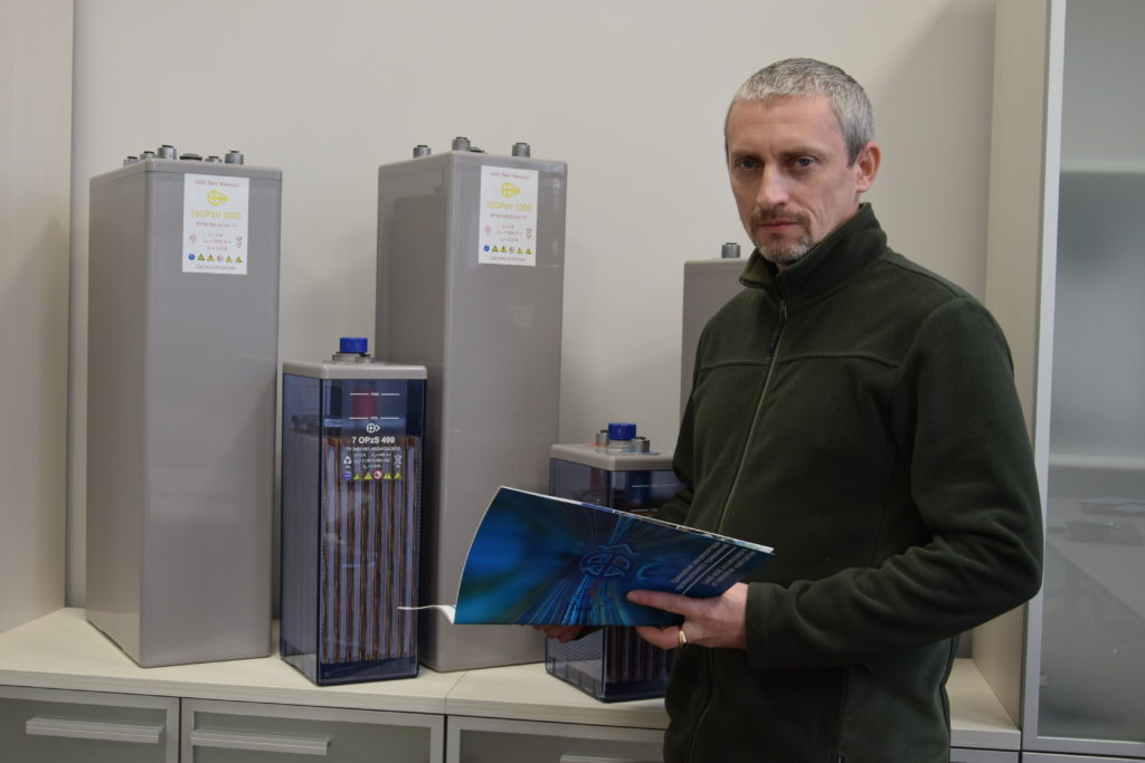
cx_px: 572
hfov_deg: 43.6
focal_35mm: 45
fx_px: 1431
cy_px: 382
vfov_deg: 29.9
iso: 800
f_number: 6.3
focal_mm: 30
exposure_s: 1/50
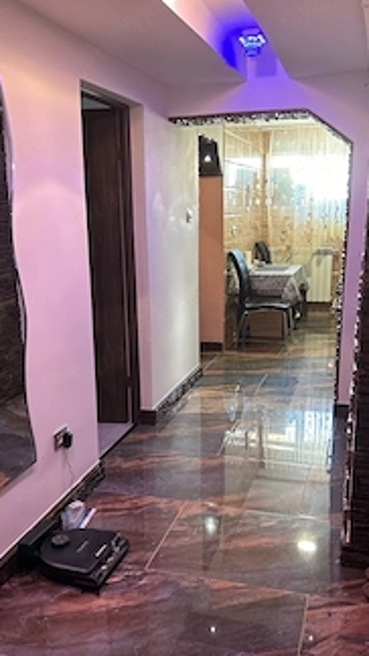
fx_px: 609
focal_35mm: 35
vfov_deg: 56.5
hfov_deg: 33.7
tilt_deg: -15.8
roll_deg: +0.1
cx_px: 180
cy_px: 362
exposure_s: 1/50
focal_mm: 5.7
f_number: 1.5
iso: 400
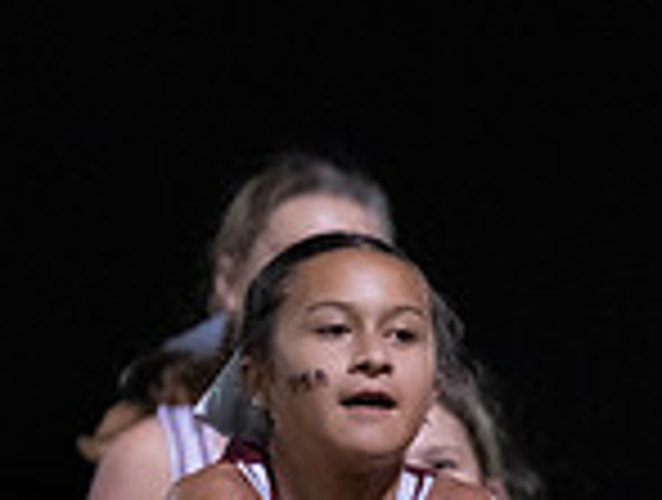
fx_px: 11100
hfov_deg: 3.4
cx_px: 982
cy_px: 800
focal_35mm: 579
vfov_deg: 2.6
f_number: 2.8
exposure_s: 1/800
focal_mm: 153
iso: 8000
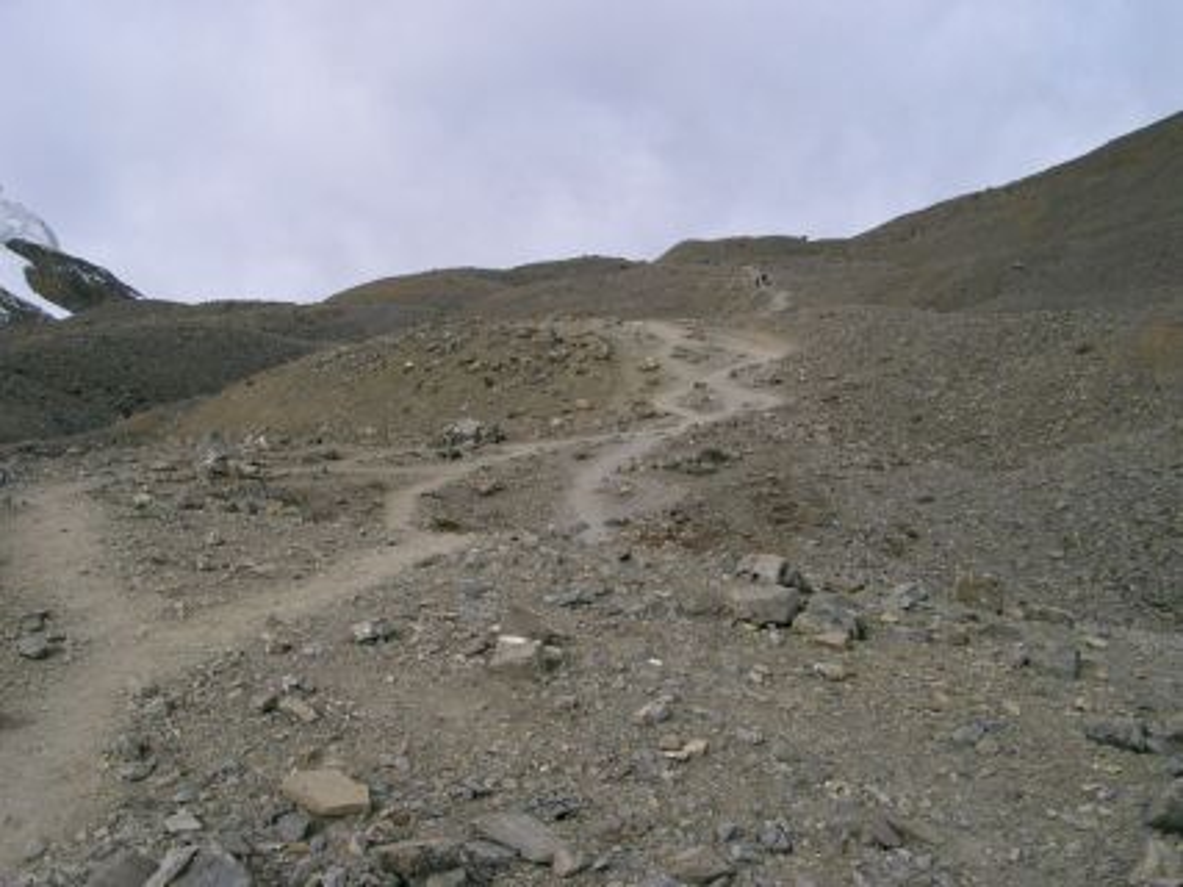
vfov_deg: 36.8
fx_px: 1332
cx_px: 592
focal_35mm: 39
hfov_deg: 47.9
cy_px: 444
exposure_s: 1/640
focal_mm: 8
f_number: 4.8
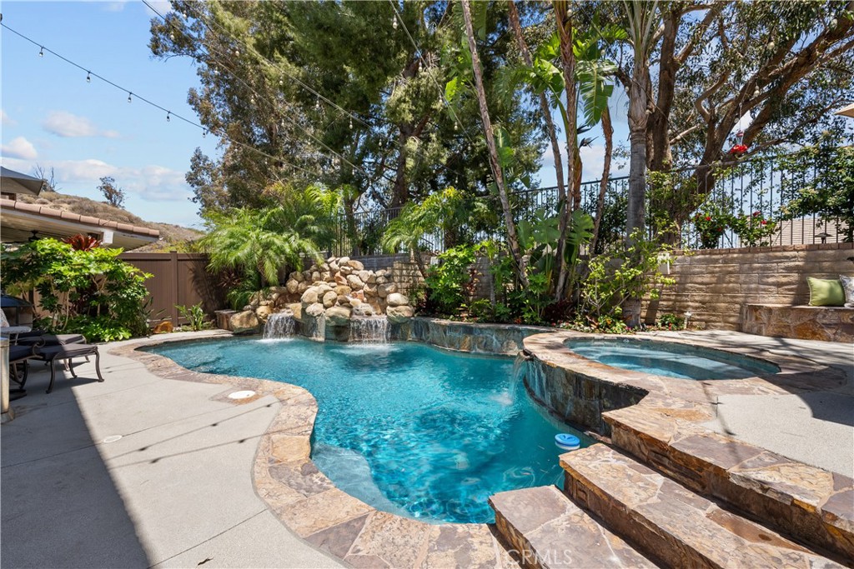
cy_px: 284
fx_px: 356
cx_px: 427
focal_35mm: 15
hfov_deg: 100.4
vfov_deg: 77.3
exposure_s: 1/125
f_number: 9
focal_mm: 15
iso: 250
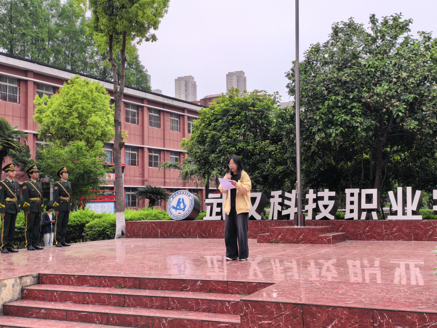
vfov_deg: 35.1
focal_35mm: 41
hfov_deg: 45.8
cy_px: 167
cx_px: 222
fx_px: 518
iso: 64
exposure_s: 1/100
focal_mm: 5.75
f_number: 4
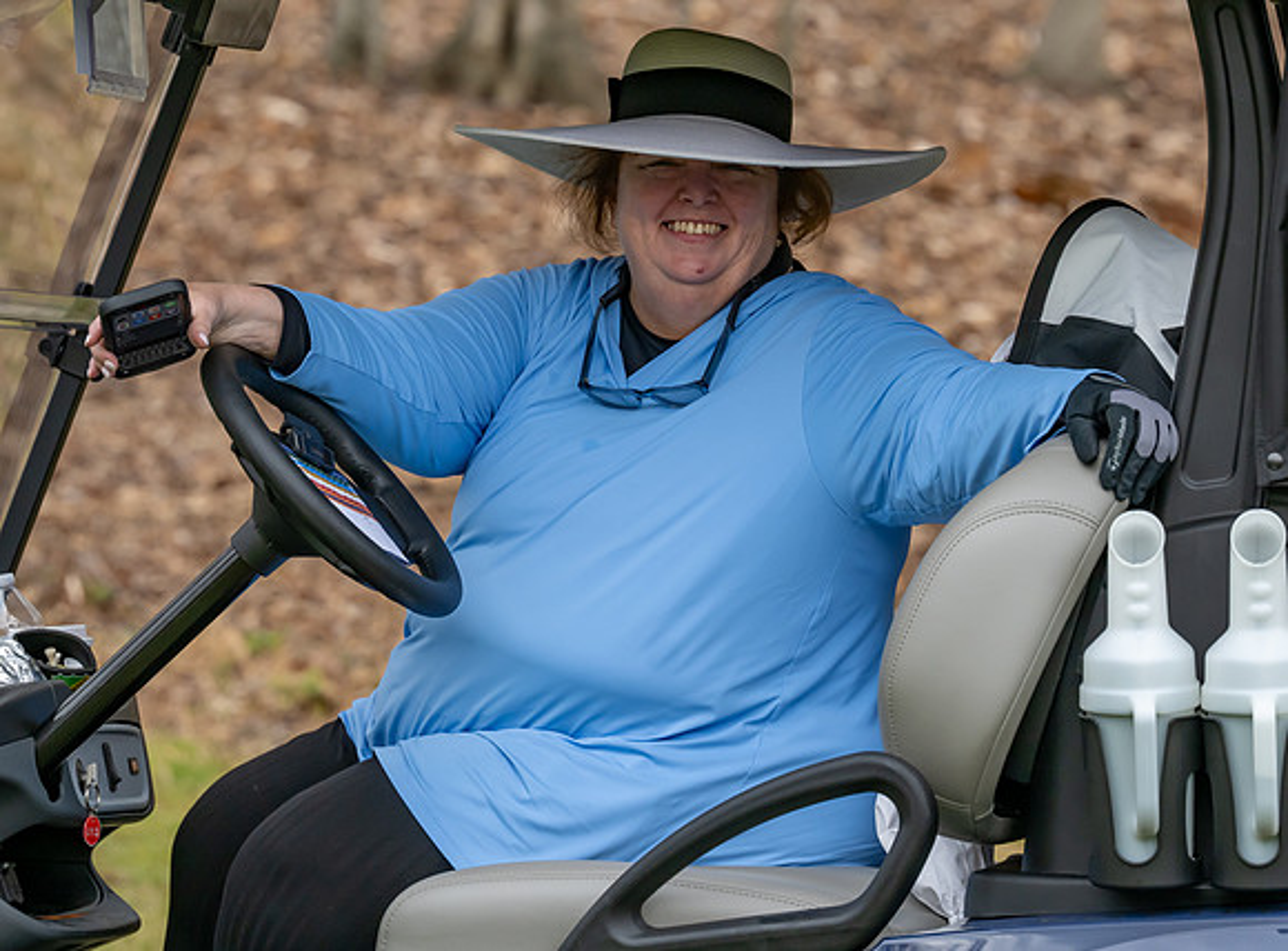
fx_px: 10660
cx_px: 590
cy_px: 572
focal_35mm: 288
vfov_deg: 5.1
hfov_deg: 6.9
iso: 450
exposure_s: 1/500
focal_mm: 170
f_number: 5
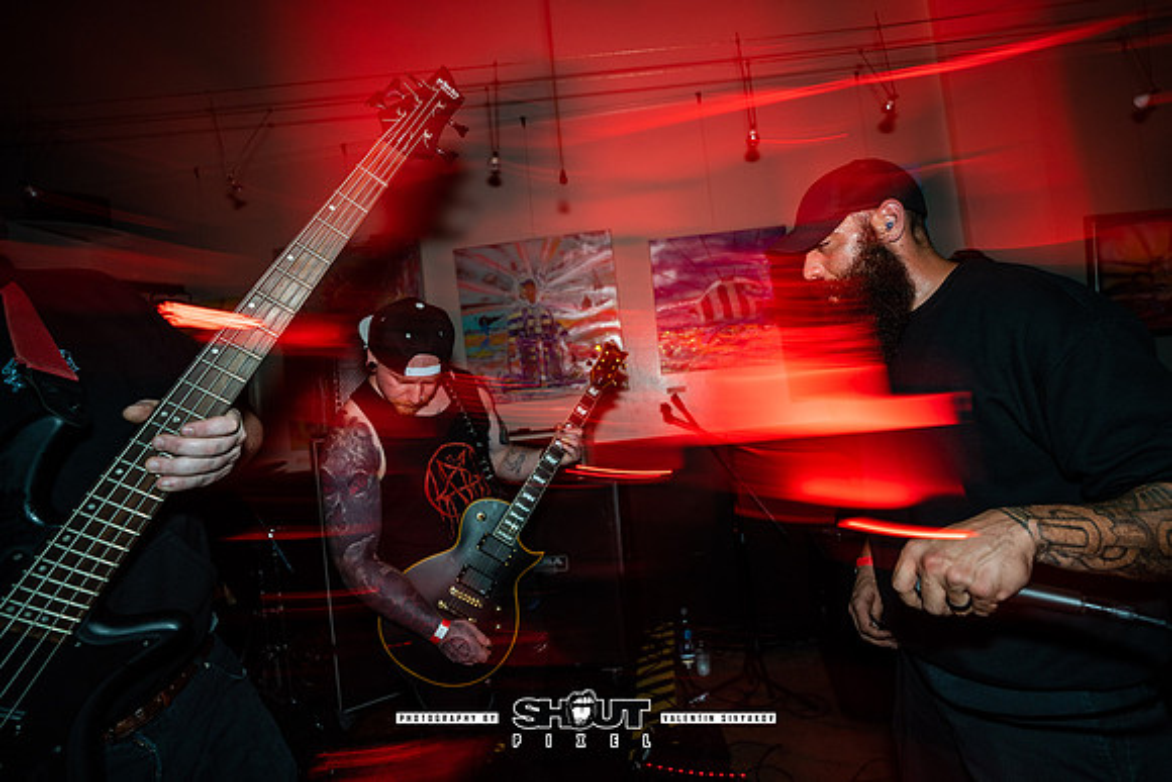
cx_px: 636
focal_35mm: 15
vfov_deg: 76.5
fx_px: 495
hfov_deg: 99.4
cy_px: 358
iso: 160
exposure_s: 1/10
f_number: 2.8
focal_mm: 14
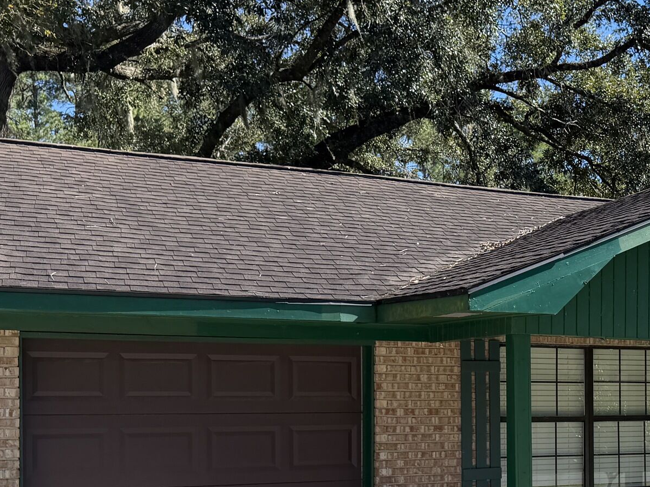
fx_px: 1164
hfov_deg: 29.9
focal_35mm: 62
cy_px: 388
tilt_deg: +2.1
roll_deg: -0.4
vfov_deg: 23.3
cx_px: 584
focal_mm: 6.76
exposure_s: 1/2232
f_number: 1.78
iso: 80
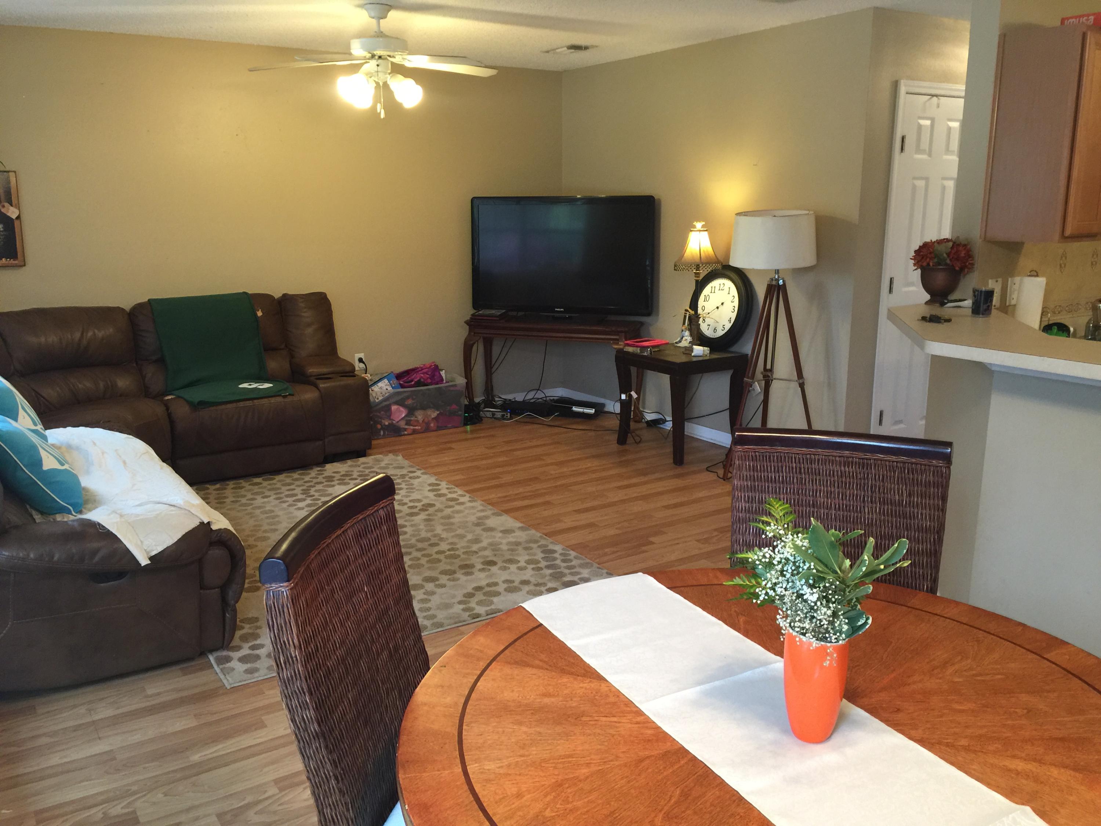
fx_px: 922
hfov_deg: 61.7
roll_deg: -0.2
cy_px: 413
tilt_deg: -13.8
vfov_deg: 48.2
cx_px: 550
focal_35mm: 29
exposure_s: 1/15
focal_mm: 4.15
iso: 64
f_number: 2.2
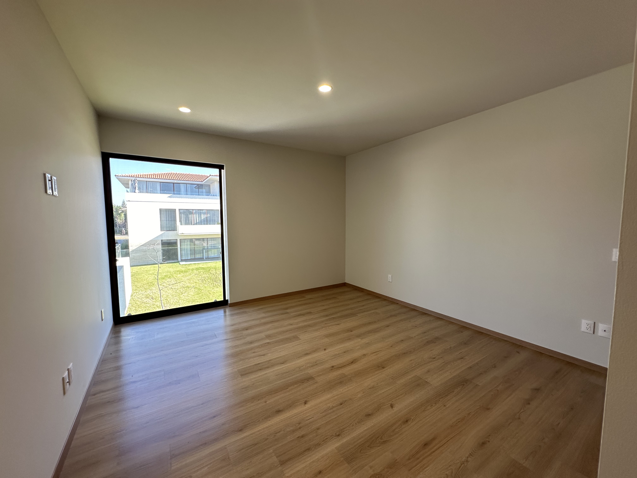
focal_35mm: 14
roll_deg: -0.2
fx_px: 258
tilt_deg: -4.0
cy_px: 239
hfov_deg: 102.1
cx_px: 318
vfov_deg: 85.7
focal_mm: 2.22
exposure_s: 1/120
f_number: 2.2
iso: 80
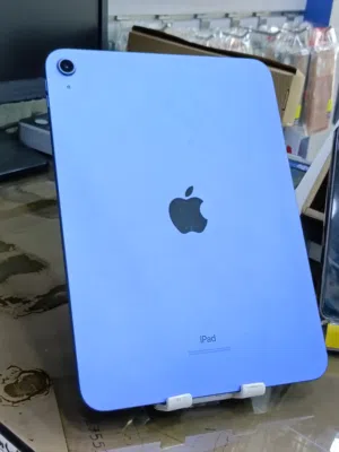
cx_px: 170
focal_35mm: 50
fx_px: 653
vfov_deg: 38.2
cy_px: 226
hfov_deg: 29.1
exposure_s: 1/50
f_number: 1.7
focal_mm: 4.7
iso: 125
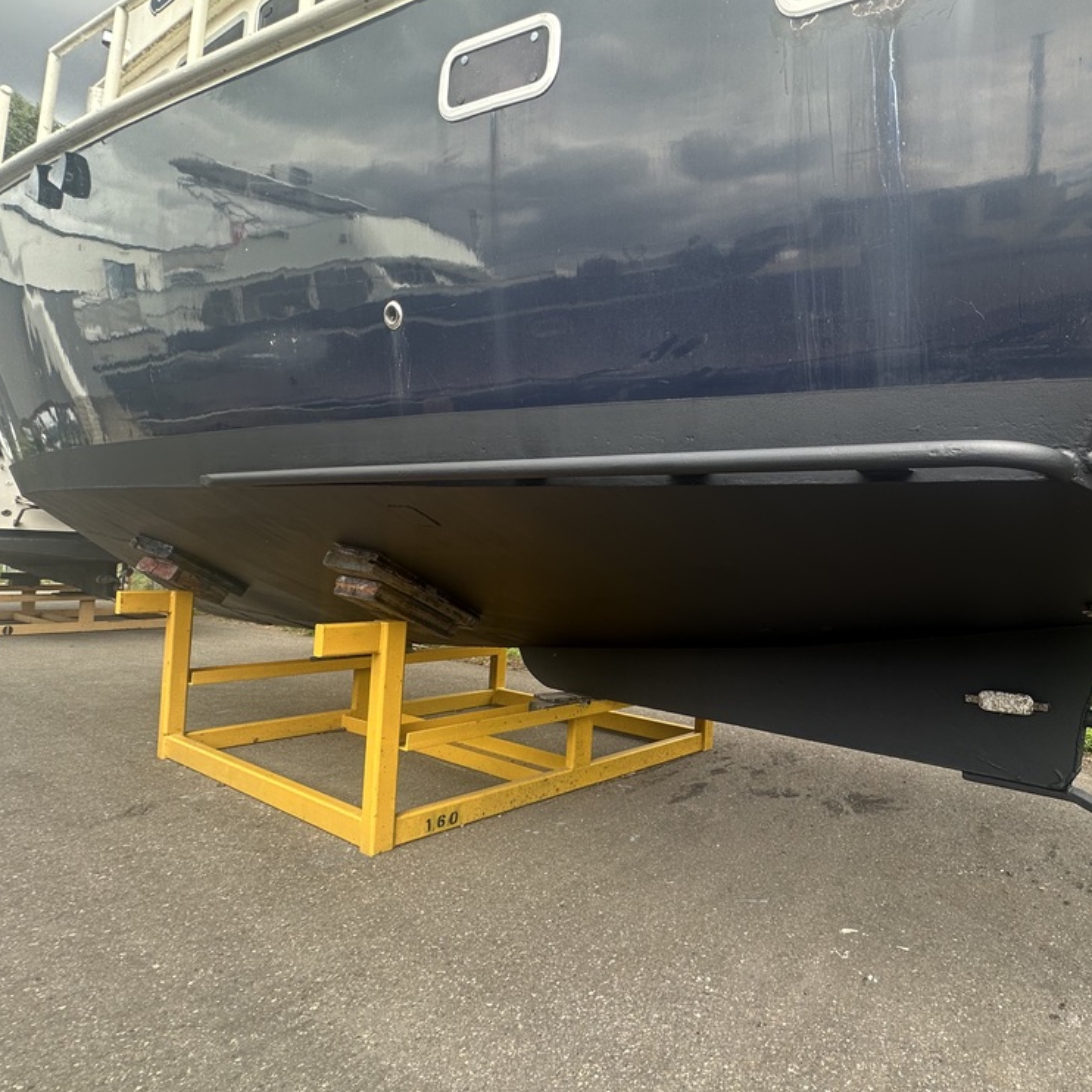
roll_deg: -2.1
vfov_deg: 74.8
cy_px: 539
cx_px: 840
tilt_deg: +1.3
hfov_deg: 69.1
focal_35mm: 20
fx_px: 714
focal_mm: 2.22
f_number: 2.2
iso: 40
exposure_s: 1/143
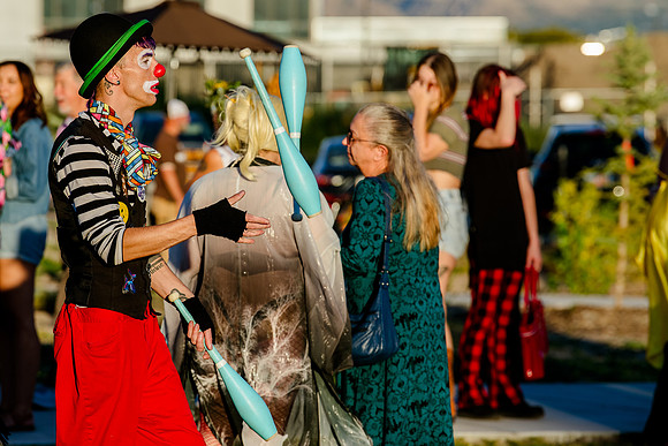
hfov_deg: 8.7
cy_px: 172
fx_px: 4413
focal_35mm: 238
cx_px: 246
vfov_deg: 5.8
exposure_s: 1/800
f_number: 5
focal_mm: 185
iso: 200
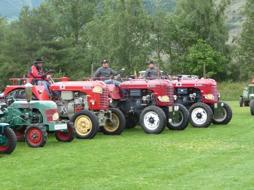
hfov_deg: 23.3
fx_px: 616
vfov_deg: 17.6
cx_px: 127
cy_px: 95
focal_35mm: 84
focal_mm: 14.2
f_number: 4.7
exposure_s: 1/160
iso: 200
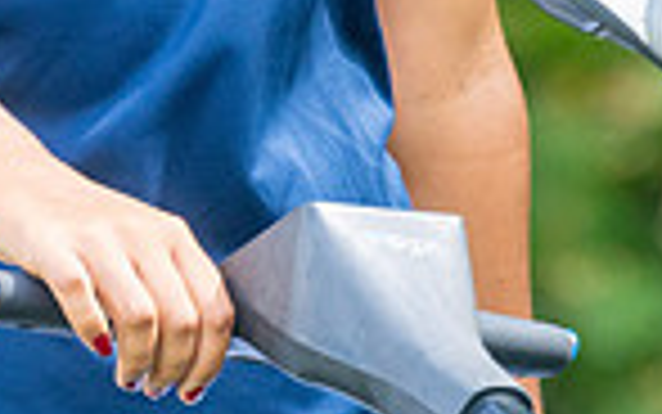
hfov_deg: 1.2
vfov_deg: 0.7
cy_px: -364
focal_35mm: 1803
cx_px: 590
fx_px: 32542
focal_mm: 300
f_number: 4
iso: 320
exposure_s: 1/500
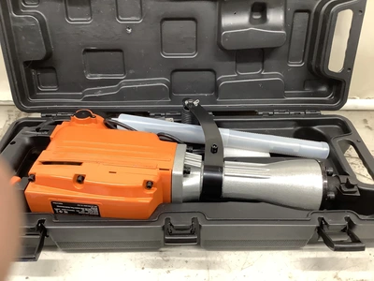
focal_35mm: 31
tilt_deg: -37.6
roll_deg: +2.0
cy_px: 140
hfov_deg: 58.4
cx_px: 187
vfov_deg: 45.4
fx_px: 335
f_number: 2.4
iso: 100
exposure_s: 1/60
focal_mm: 3.3
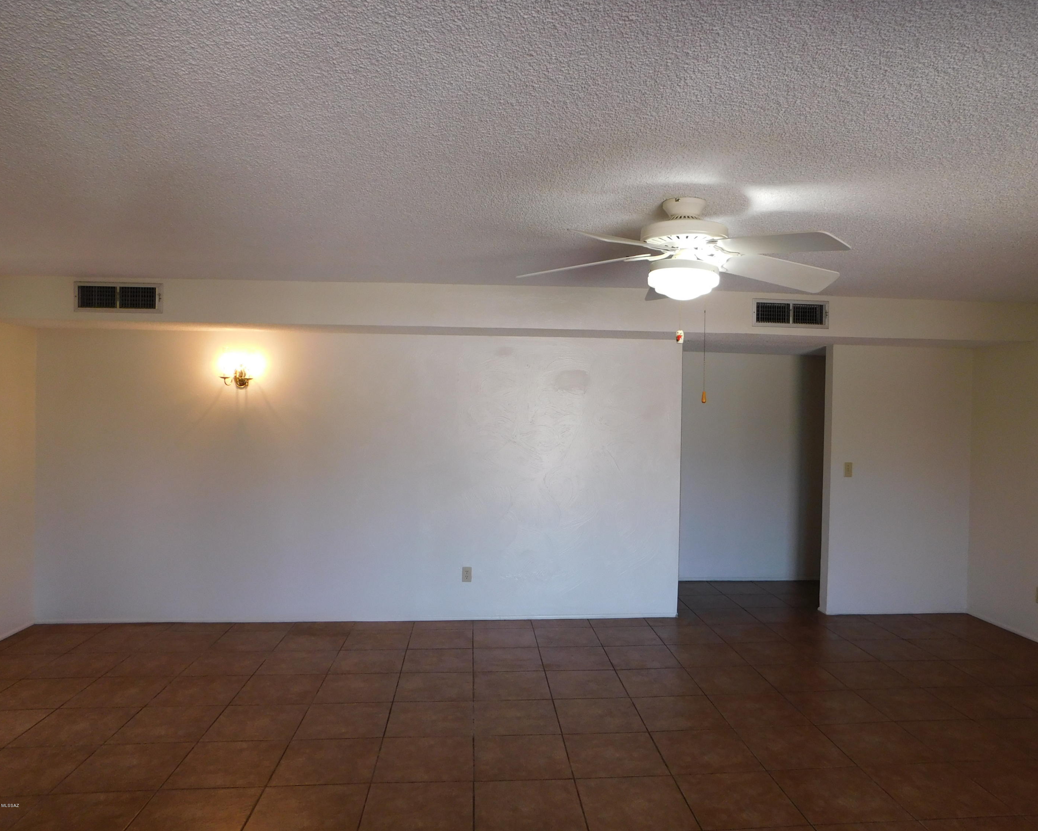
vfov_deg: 58.8
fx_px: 737
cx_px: 539
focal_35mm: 24
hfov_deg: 70.3
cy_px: 415
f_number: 3
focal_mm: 4
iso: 140
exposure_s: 1/30
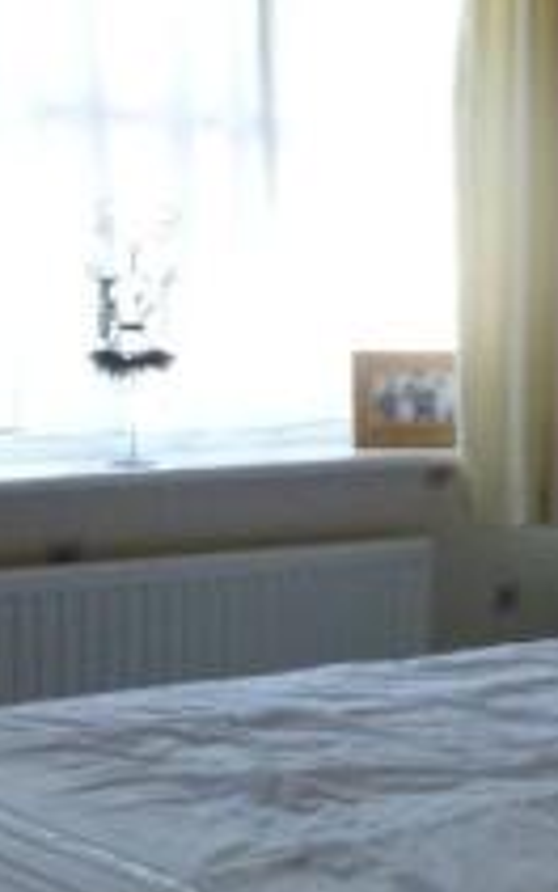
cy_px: 433
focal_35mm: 82
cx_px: 805
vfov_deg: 25.2
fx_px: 1994
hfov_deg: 14.9
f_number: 3.3
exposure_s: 1/60
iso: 320
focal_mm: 5
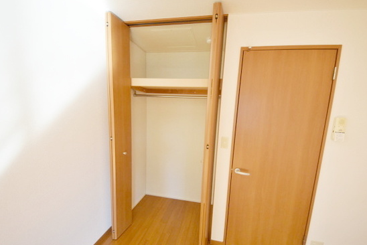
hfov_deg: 104.2
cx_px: 188
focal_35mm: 14
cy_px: 133
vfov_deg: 81.1
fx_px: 143
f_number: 5.6
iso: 400
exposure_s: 1/125
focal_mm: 8
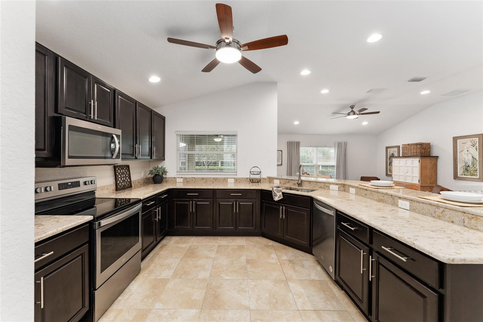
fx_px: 188
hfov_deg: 104.3
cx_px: 242
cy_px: 161
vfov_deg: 81.2
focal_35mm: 14
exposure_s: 1/10
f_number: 8
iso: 500
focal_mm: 14
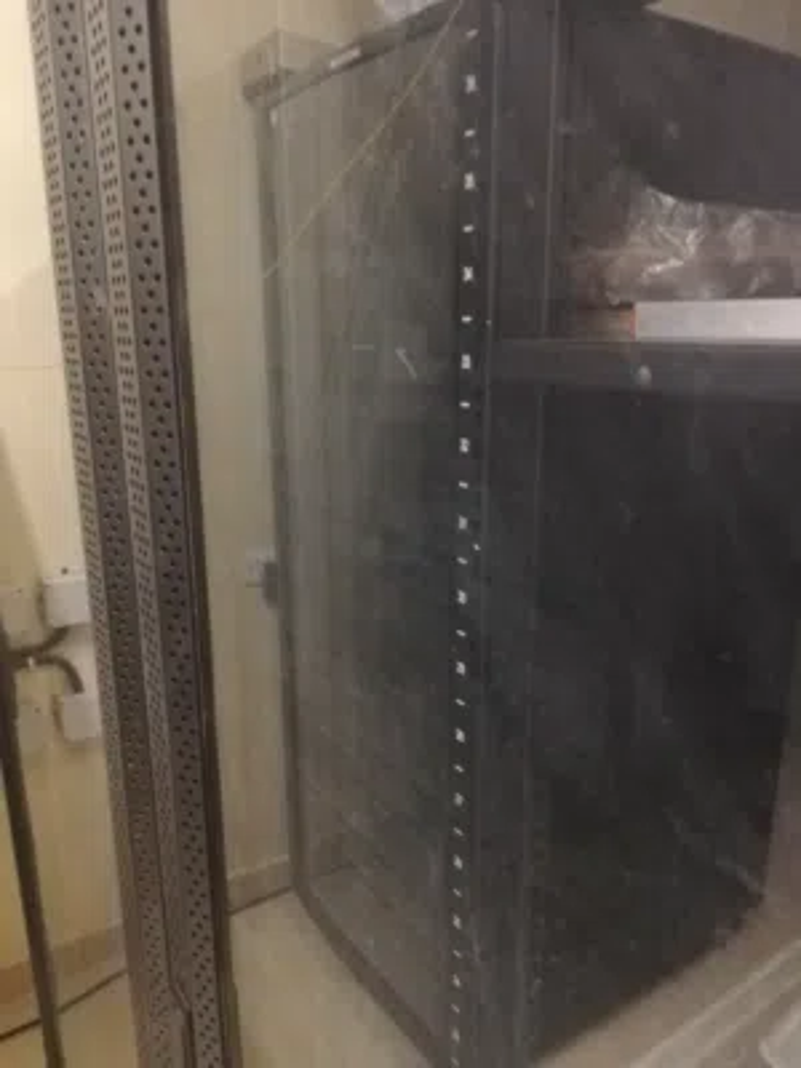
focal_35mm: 26
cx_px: 400
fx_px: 802
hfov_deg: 53.1
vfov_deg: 67.3
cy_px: 534
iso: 1600
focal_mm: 3.81
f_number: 2.2
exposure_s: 1/16.7
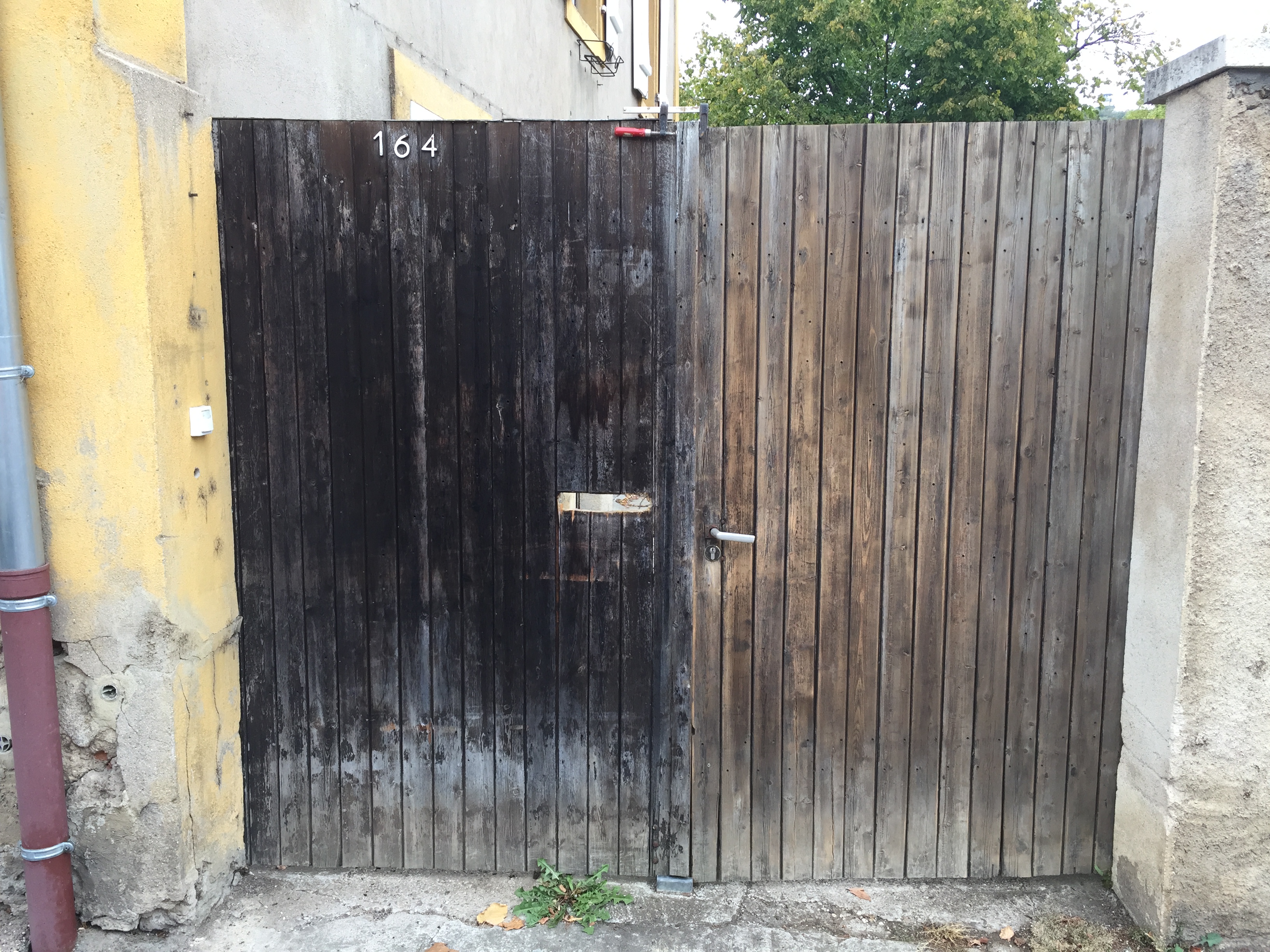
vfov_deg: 48.2
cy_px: 476
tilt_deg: -8.3
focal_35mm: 29
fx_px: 1064
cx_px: 635
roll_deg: -0.6
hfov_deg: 61.7
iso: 40
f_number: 2.2
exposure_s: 1/100
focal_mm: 4.15
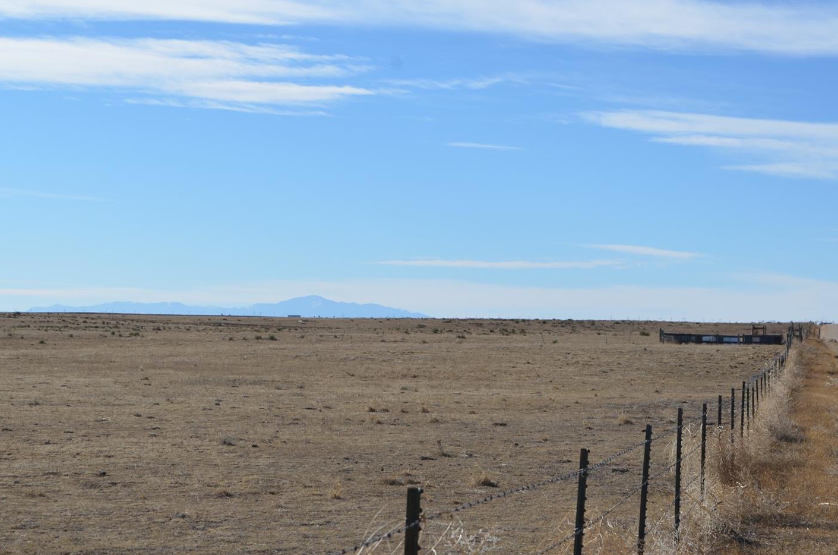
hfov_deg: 21.8
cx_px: 420
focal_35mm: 94
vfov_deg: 14.5
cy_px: 287
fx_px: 2173
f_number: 9
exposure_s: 1/320
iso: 100
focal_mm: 55
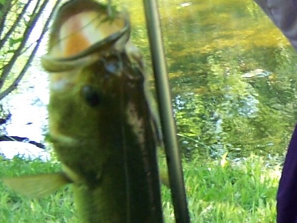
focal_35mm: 102
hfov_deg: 18.5
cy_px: 77
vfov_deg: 14.5
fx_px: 875
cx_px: 330
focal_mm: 3.8
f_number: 2.8
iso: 64
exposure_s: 1/40
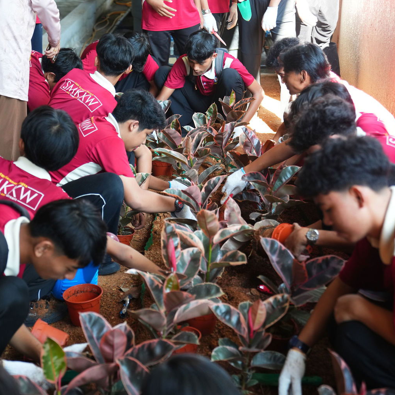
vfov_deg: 27.3
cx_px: 197
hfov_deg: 27.3
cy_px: 165
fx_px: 813
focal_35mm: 63
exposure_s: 1/320
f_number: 2.8
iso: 800
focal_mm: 49
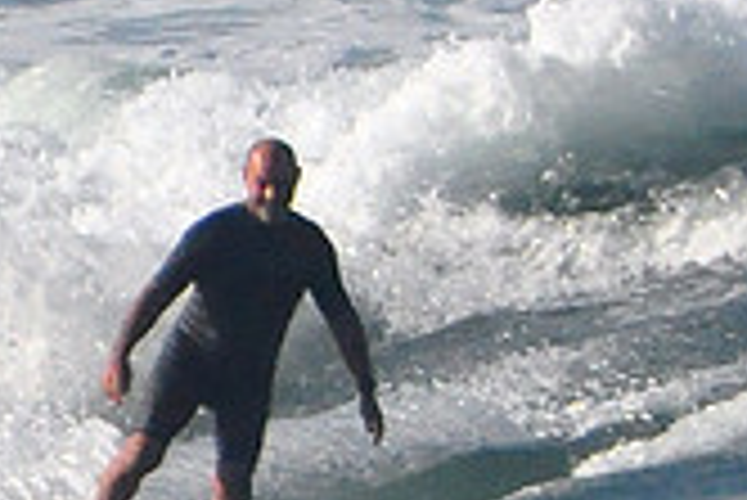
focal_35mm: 2877
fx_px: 59748
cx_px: -369
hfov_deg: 0.7
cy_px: 408
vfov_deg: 0.5
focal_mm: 550
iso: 1250
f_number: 11
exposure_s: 1/2500
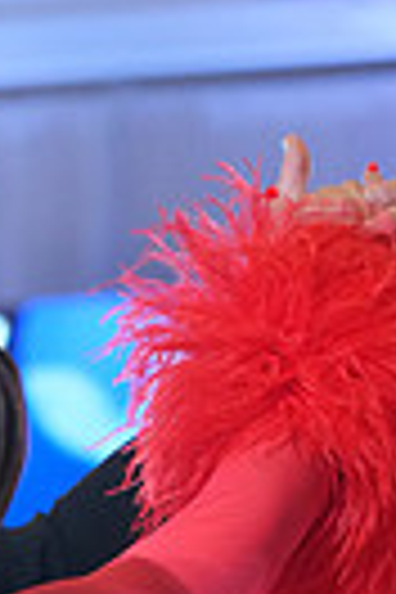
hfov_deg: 3.0
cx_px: -97
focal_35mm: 462
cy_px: 1138
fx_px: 7622
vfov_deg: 4.4
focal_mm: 105
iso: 3200
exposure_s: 1/400
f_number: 4
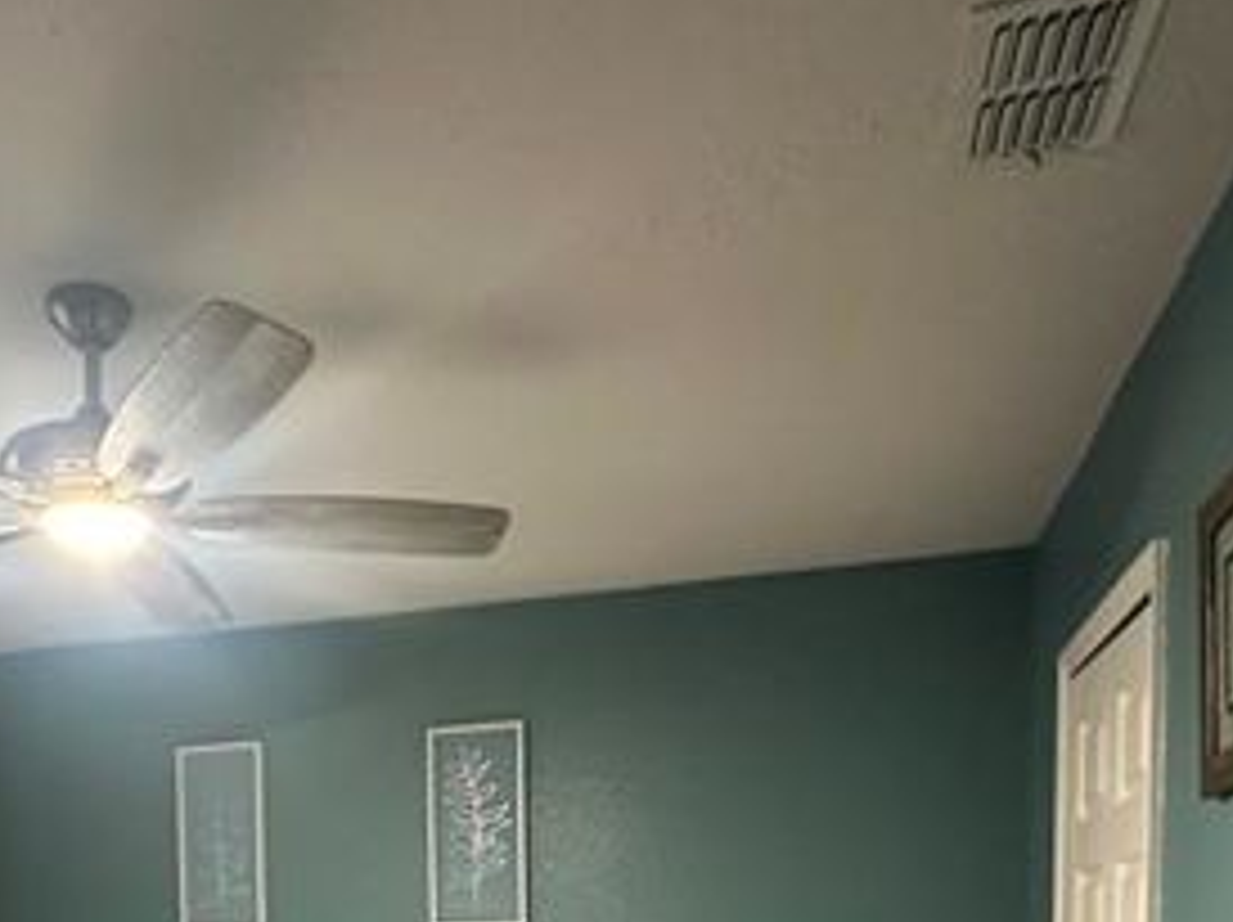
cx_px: 380
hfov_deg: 50.2
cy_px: 1043
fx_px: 1281
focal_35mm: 36
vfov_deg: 33.8
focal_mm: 2.22
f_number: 2.2
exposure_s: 1/60
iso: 640
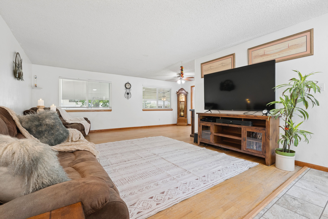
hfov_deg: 96.7
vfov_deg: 73.8
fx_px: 146
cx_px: 164
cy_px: 110
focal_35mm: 16
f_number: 9
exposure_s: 1/20
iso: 640
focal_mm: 16
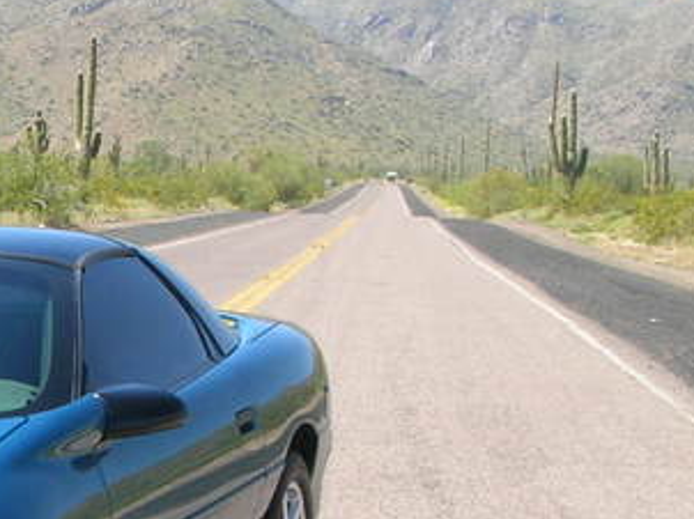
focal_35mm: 122
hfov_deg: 15.8
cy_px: 437
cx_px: -25
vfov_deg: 12.1
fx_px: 2444
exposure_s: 1/181
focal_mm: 7.7
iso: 50
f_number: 5.4
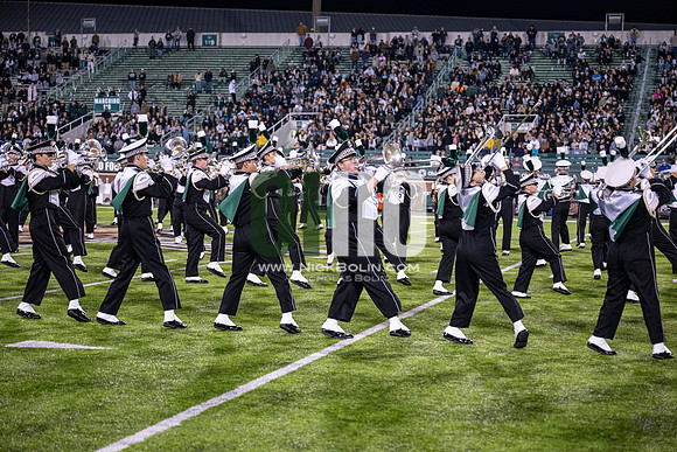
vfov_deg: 19.5
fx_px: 1317
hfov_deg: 28.8
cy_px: 226
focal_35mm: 70
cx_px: 338
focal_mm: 70
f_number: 3.2
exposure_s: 1/500
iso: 1250
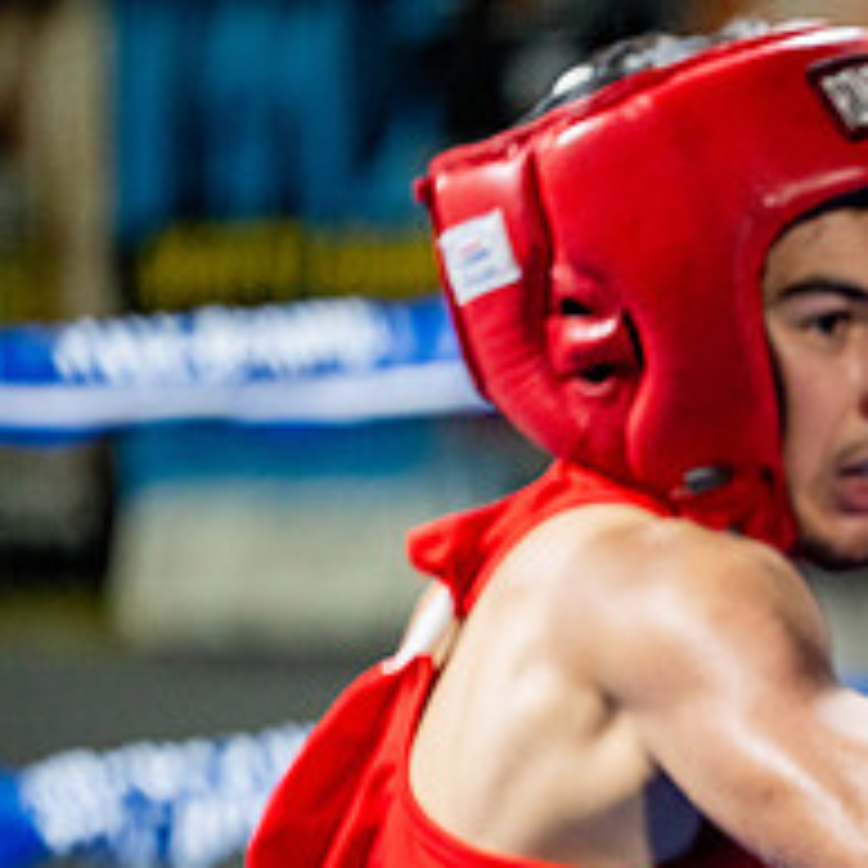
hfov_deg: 4.5
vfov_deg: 4.6
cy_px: 825
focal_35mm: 384
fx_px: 10894
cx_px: 1282
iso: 4000
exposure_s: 1/800
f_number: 2
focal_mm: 150
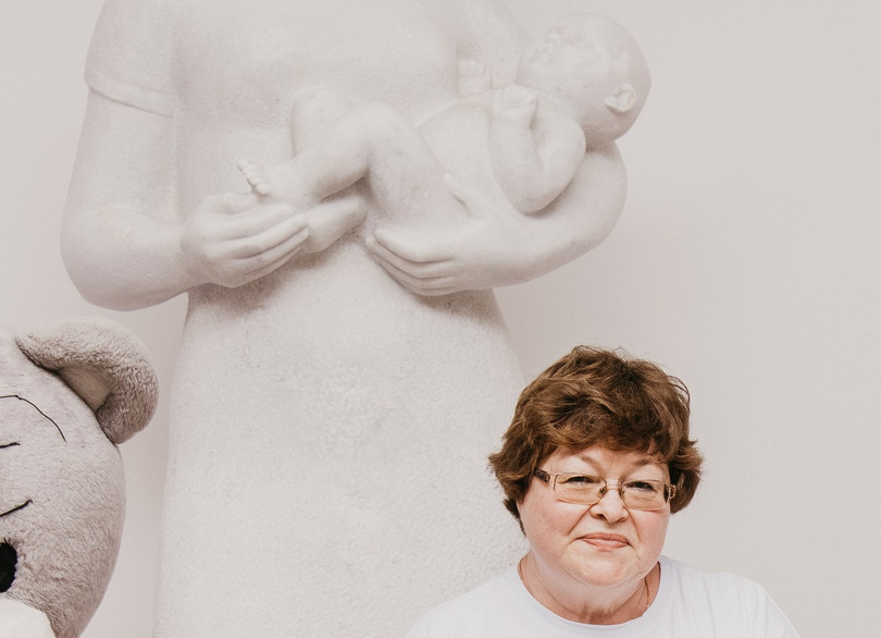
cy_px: 643
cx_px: 667
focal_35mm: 119
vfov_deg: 12.0
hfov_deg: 16.7
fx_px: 2990
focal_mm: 35
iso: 320
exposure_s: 1/160
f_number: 4
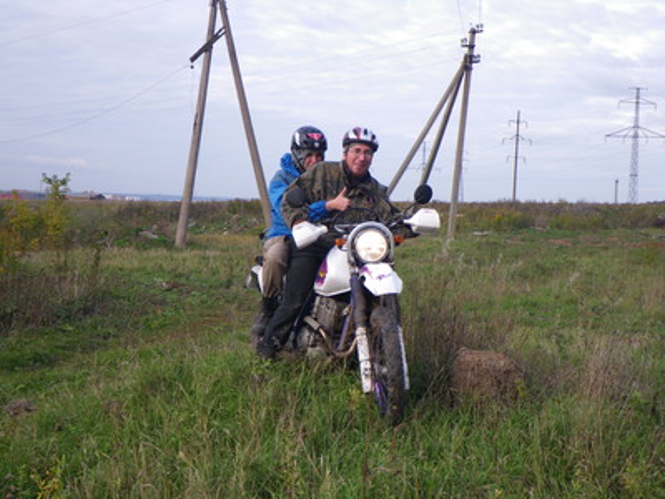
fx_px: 980
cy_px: 250
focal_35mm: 51
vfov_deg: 28.6
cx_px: 332
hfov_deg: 37.5
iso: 50
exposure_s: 1/60
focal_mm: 9.1
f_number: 4.4
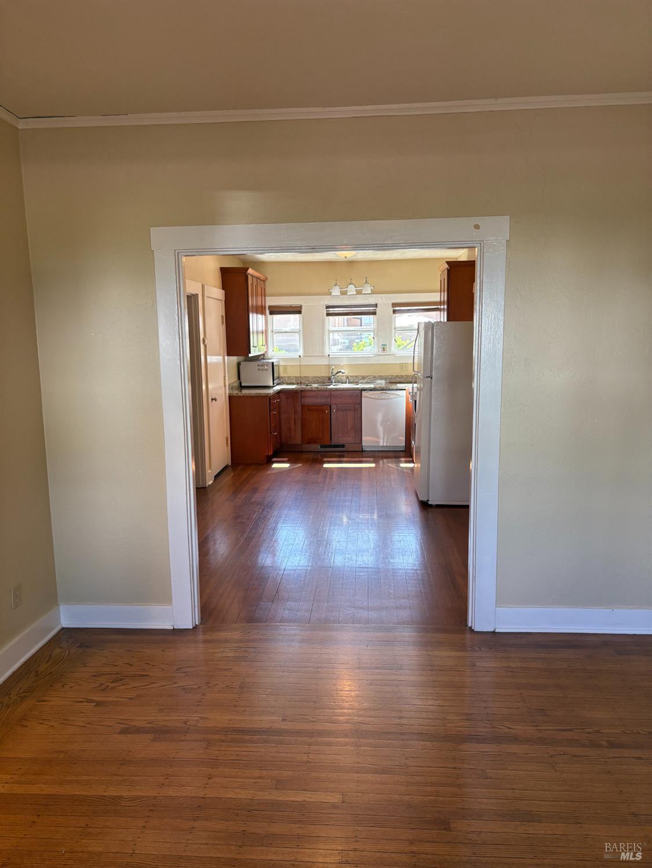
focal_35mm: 26
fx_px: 653
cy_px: 434
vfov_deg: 67.3
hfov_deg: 53.1
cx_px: 326
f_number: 1.6
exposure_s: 1/120
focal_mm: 5.96
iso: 125
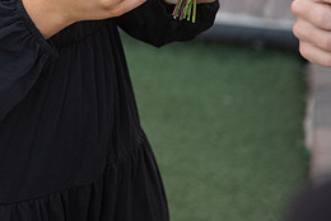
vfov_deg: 8.8
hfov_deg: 12.9
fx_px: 1436
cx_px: -36
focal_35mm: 156
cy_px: 17
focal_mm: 70
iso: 800
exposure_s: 1/1000
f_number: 4
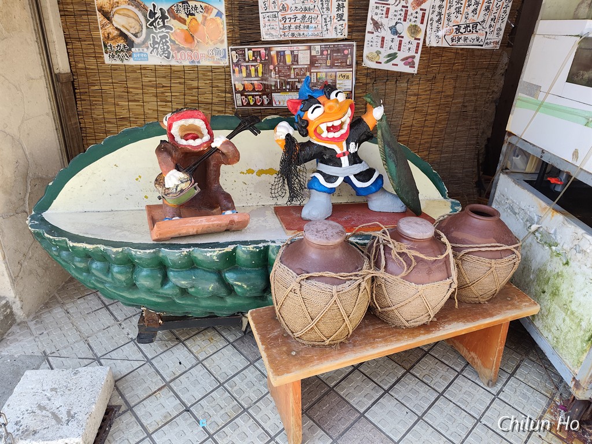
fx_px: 393
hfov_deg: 73.9
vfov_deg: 58.9
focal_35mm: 23
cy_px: 222
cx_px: 296
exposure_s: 1/100
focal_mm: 6.07
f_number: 1.7
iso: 100
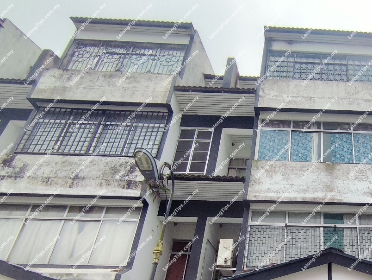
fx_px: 323
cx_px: 321
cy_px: 214
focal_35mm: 30
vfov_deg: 45.1
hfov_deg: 53.8
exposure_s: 1/1073
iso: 50
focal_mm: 1.65
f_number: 2.2
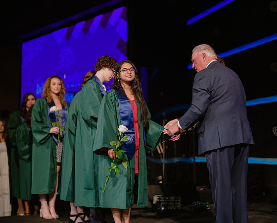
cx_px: 138
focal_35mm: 57
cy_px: 112
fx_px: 467
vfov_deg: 26.8
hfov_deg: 33.1
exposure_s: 1/320
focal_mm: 50
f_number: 1.2
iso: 640
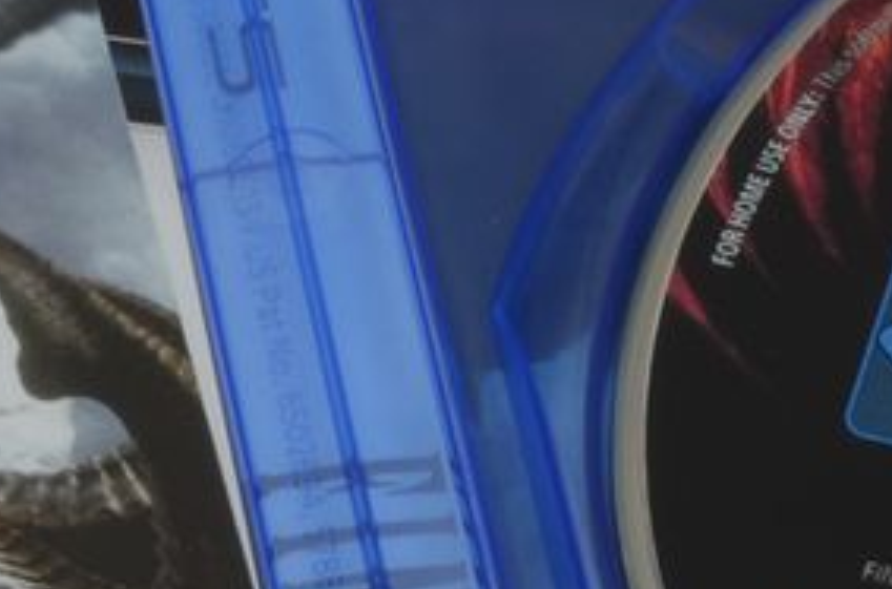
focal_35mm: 382
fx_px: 9439
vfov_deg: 3.6
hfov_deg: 5.4
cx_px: 517
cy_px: 490
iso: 100
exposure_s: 1/2
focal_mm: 40
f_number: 20
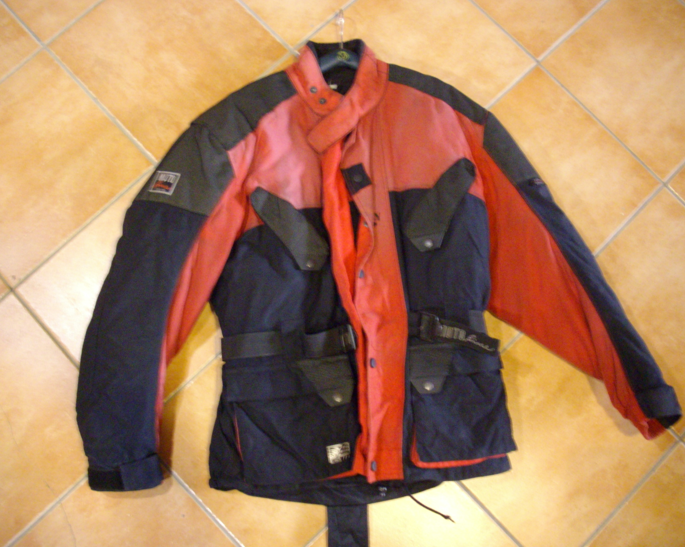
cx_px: 362
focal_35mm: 39
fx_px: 791
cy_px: 275
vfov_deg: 38.2
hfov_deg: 46.8
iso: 400
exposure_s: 1/8
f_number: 2.8
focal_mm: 6.2
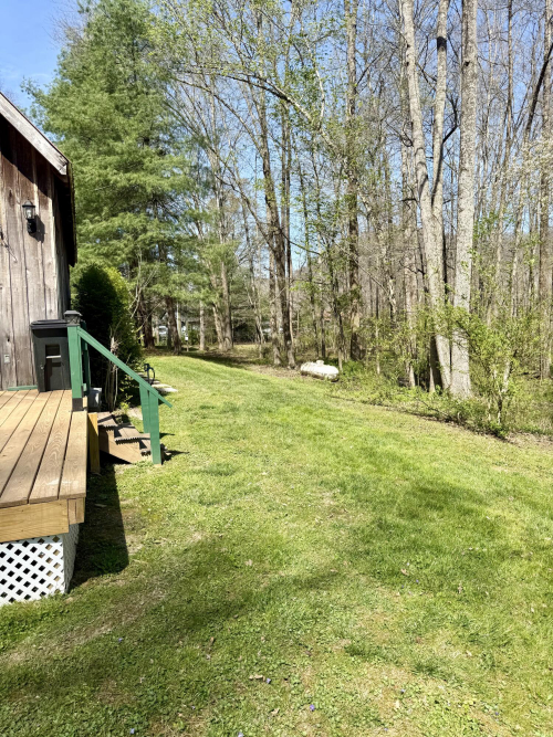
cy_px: 368
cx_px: 276
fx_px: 511
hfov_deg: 56.8
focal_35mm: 24
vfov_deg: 71.6
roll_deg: +1.0
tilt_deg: -3.3
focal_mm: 6.76
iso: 80
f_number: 1.78
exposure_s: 1/2299
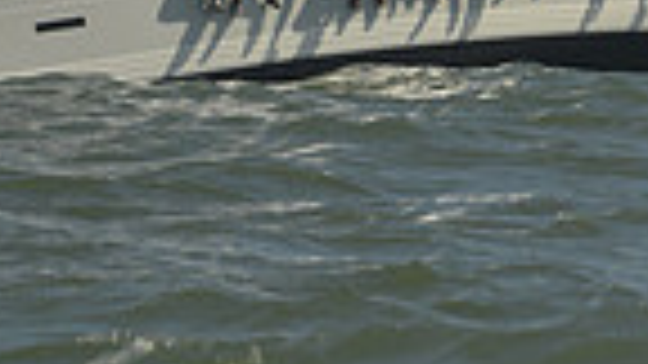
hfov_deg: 3.8
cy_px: -804
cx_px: 187
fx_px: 9760
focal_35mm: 568
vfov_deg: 2.1
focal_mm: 135
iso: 280
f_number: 10
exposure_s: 1/1000
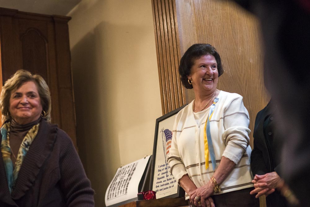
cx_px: 155
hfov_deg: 23.9
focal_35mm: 85
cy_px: 104
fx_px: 732
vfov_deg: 16.1
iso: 2000
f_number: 2.5
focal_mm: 85
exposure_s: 1/125
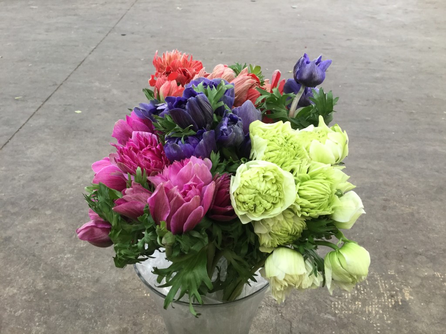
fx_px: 399
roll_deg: -1.3
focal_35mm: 31
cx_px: 223
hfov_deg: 58.4
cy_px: 167
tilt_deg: -34.3
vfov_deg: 45.4
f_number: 2.4
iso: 64
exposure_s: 1/30
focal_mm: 3.3
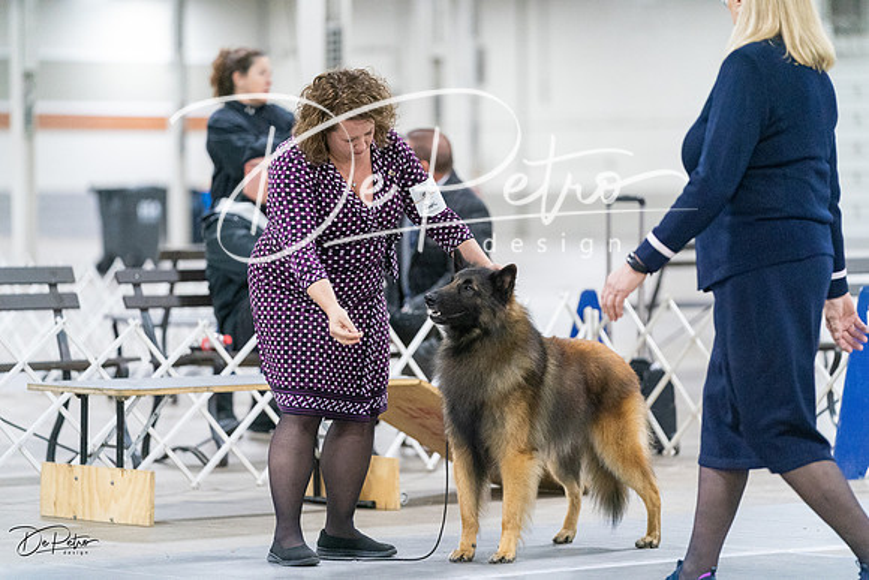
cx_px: 434
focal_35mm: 167
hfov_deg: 12.3
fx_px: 4032
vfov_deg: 8.2
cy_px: 290
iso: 8000
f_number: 2.8
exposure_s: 1/250
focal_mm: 167
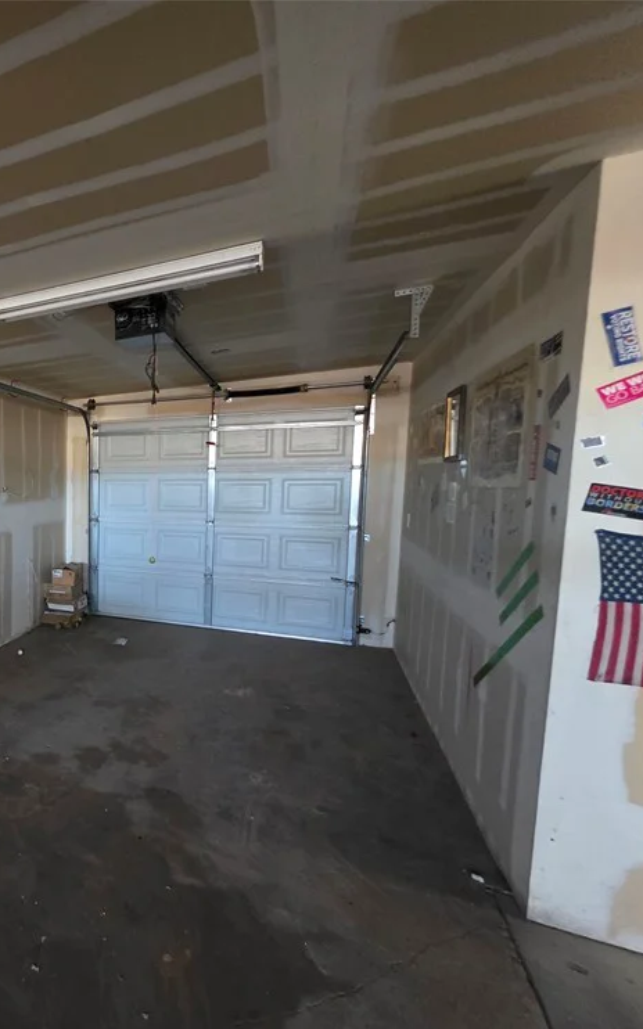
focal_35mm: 19
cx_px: -35
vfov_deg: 88.0
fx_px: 533
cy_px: 530
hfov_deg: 48.1
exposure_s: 1/40
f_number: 1.9
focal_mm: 2.2
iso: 800
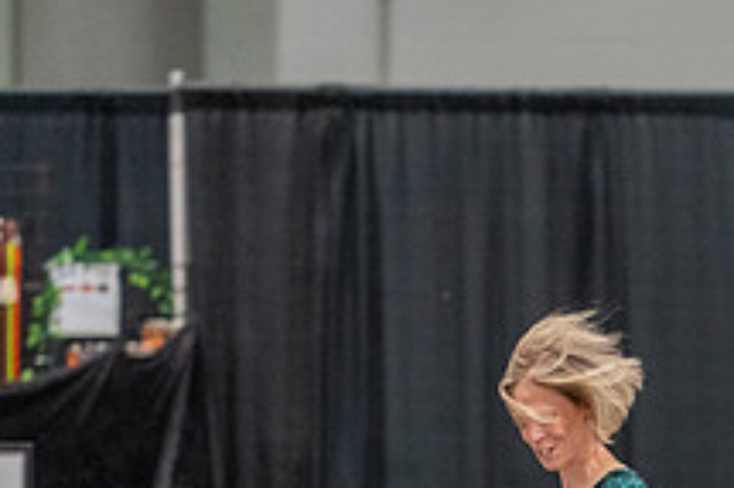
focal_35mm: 540
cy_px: 599
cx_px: 584
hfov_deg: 3.8
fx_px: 11001
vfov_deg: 2.5
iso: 6400
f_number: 2.8
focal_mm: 200
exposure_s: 1/250
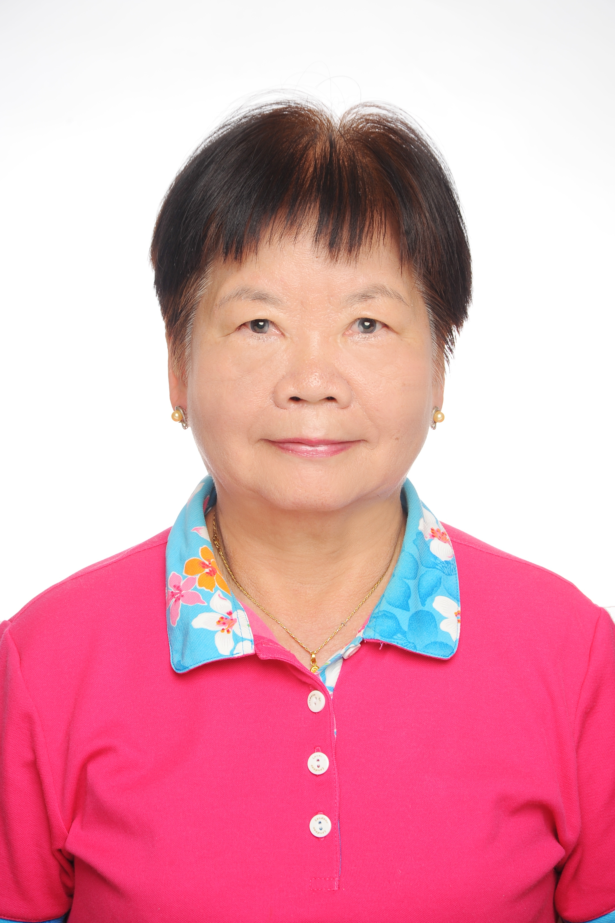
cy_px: 462
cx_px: 308
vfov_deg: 17.1
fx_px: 3077
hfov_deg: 11.4
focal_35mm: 120
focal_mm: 120
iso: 200
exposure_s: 1/100
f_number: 10
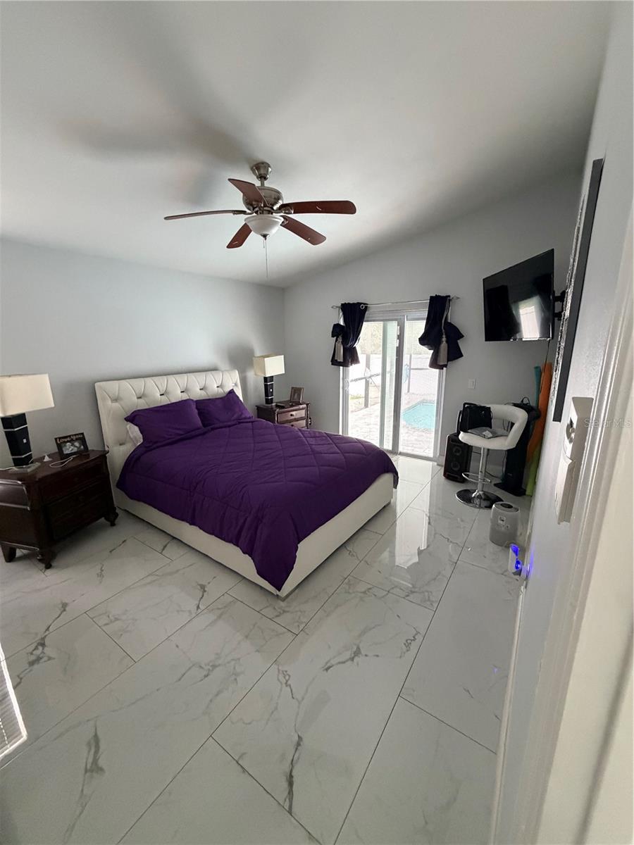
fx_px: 342
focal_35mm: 14
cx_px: 317
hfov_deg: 85.7
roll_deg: +0.4
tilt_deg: -13.7
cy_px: 422
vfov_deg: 102.1
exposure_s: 1/60
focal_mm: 2.22
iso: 640
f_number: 2.2
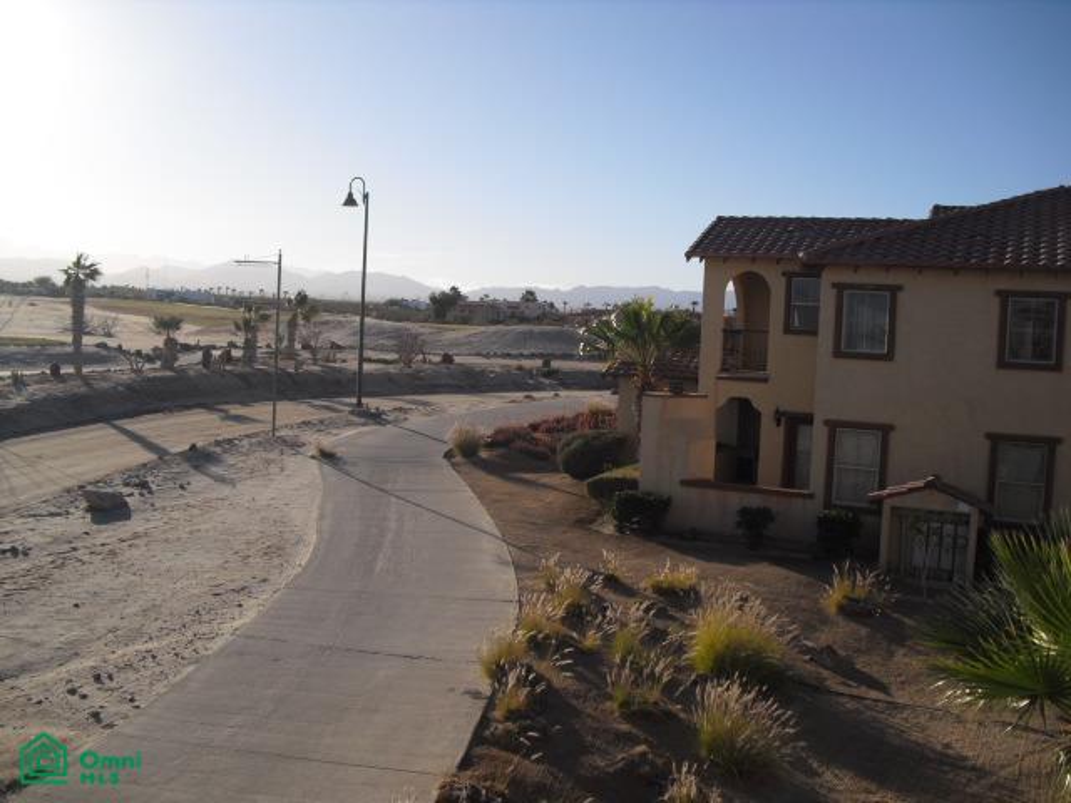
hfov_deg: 51.4
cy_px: 402
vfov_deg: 39.7
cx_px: 536
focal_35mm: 36
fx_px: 1114
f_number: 7.8
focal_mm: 6.3
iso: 64
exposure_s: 1/200
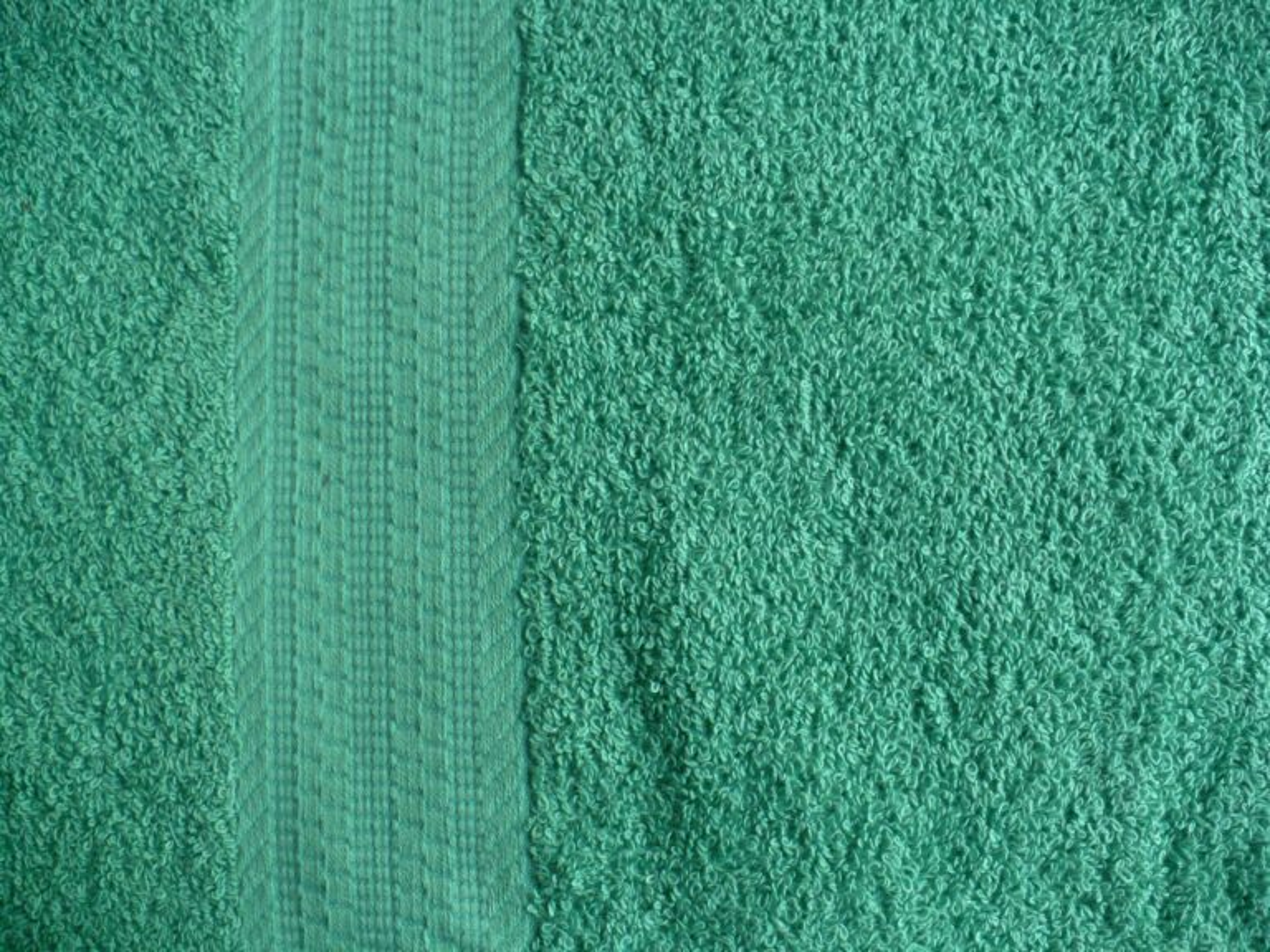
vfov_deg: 38.7
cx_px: 635
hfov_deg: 50.1
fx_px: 1357
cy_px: 476
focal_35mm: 37
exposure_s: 1/30
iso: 200
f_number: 2.8
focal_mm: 6.1
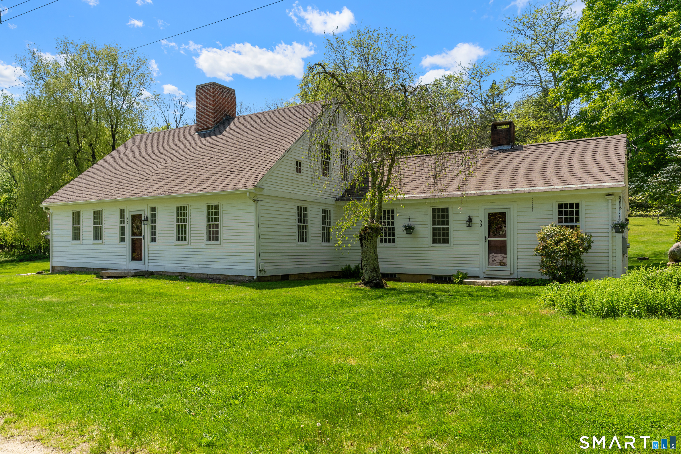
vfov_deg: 51.3
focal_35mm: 25
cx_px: 340
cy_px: 227
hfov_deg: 71.5
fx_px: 473
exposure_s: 1/250
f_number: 8
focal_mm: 25
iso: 320
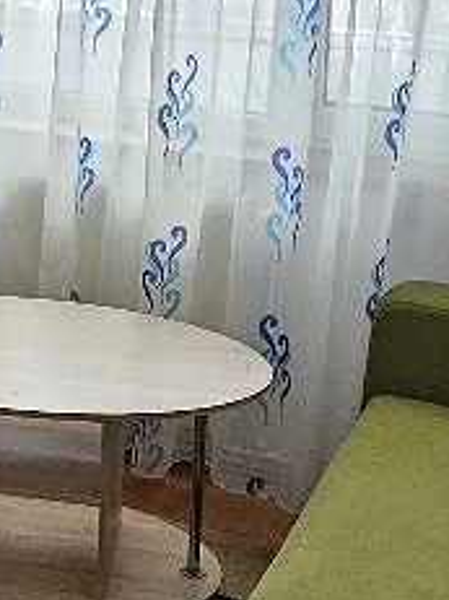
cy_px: 183
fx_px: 1298
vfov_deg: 25.8
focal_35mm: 75
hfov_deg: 17.6
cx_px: -221
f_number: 2.2
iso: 320
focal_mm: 2.2
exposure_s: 1/50.3
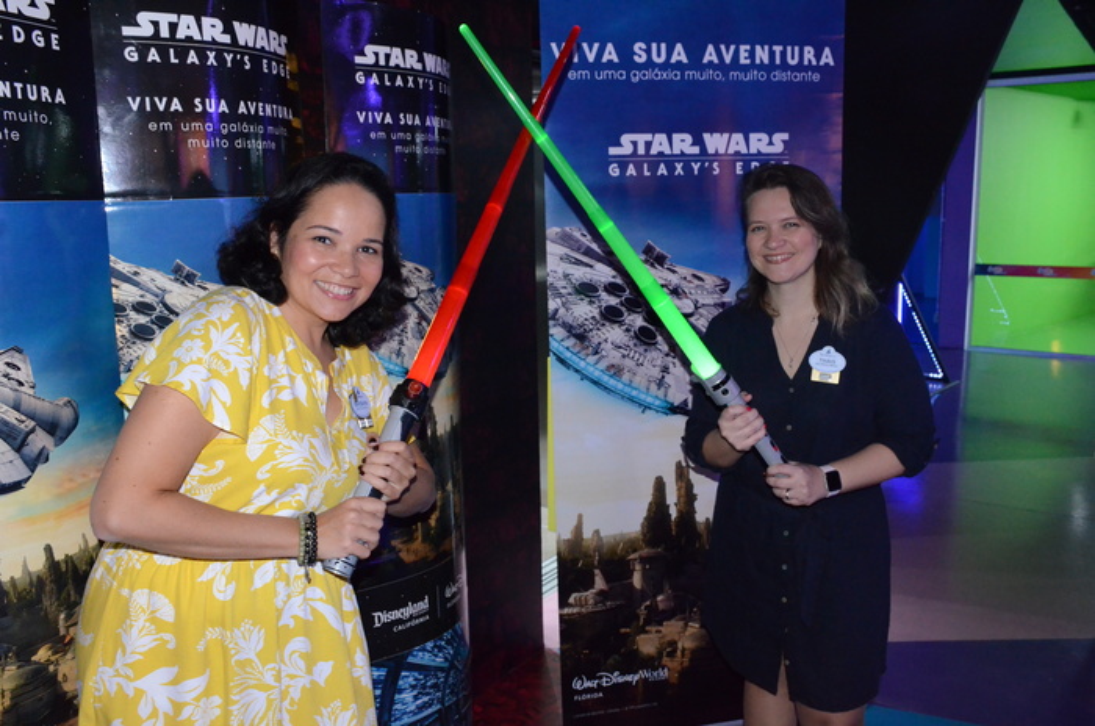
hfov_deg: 62.0
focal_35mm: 30
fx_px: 911
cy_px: 363
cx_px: 548
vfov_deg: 43.4
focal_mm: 20
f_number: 7.1
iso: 4000
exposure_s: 1/60
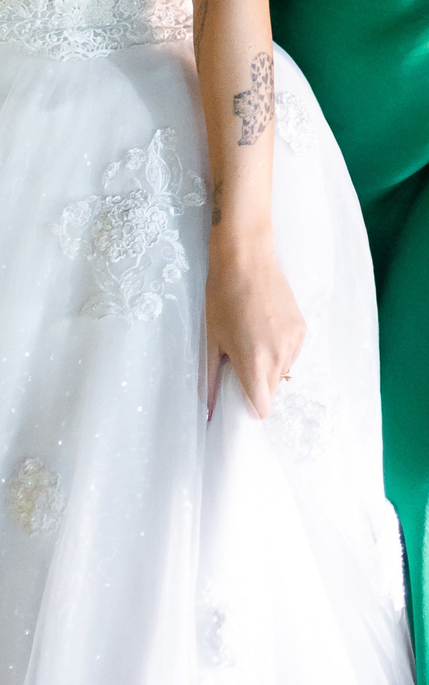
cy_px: -340
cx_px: 280
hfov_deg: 9.8
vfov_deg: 14.5
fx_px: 2506
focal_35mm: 134
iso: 4000
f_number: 1.8
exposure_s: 1/200
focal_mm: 35
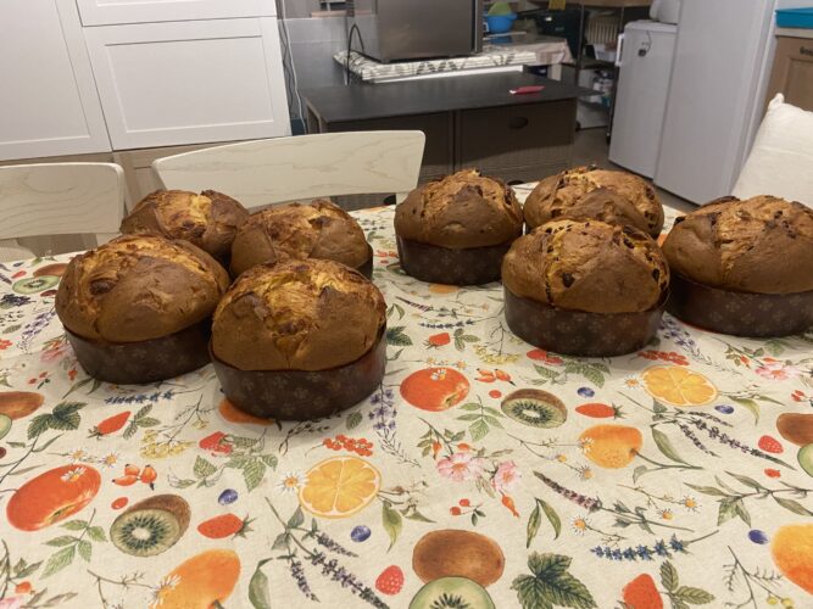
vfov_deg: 53.0
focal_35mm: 26
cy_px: 304
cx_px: 406
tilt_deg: -28.2
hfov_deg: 67.3
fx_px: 611
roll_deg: +2.8
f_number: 1.8
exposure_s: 1/50
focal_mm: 4.25
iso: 160
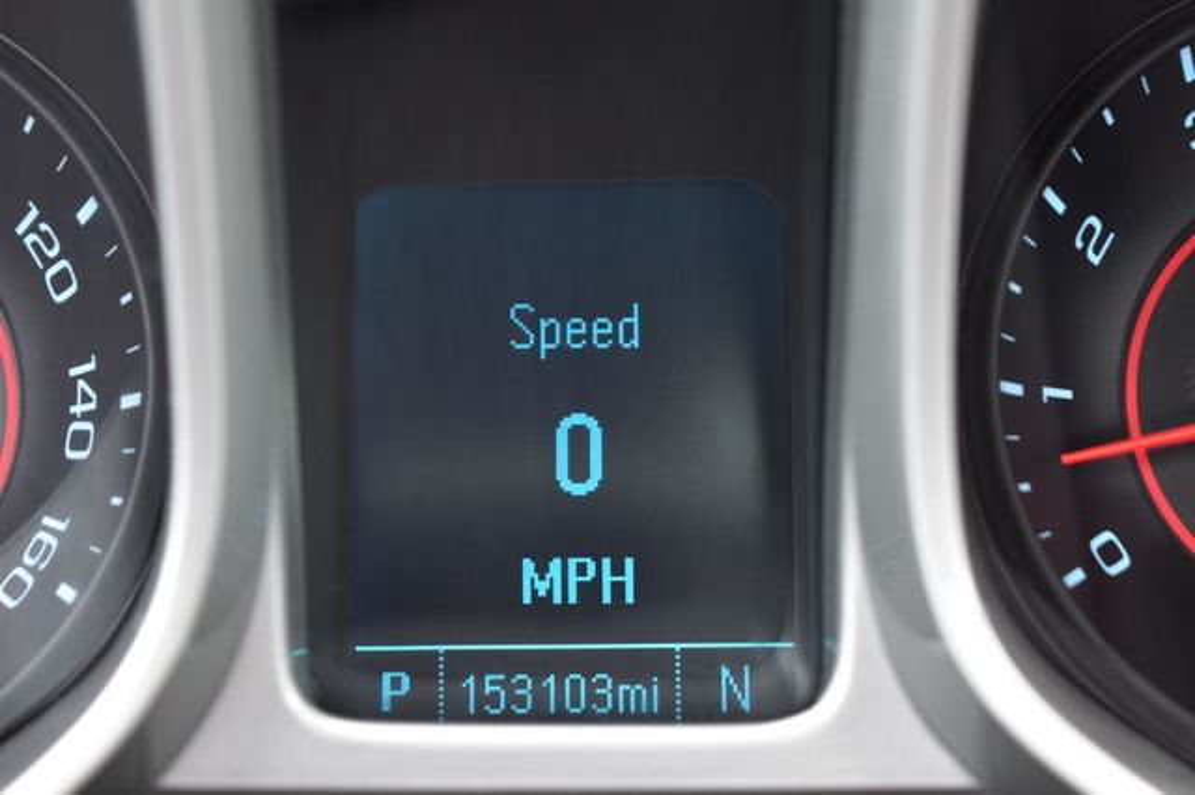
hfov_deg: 24.6
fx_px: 2737
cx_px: 598
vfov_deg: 16.5
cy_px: 398
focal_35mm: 82
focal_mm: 55
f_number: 6.3
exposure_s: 1/15
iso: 400
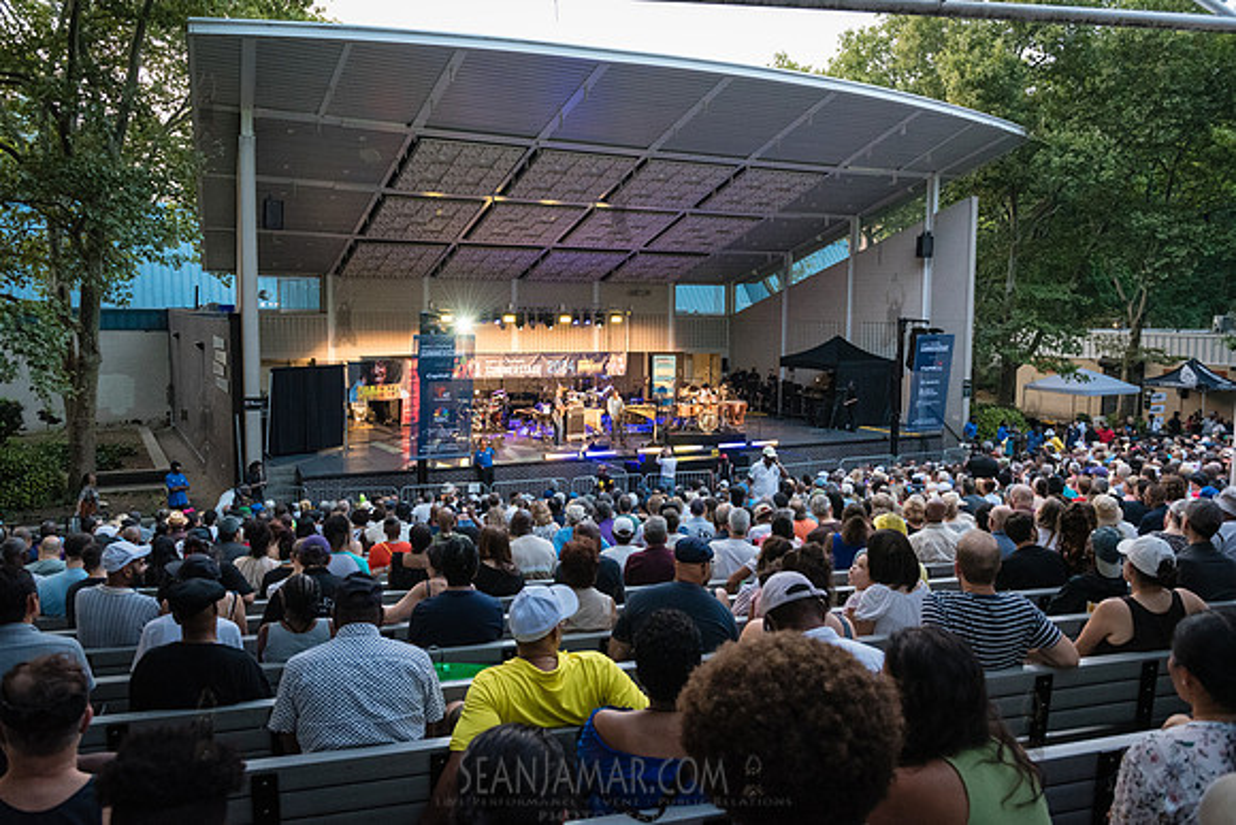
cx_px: 618
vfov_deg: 43.9
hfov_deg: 62.2
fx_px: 1024
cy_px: 412
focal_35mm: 30
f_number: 3.5
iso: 5000
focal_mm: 29
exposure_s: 1/250
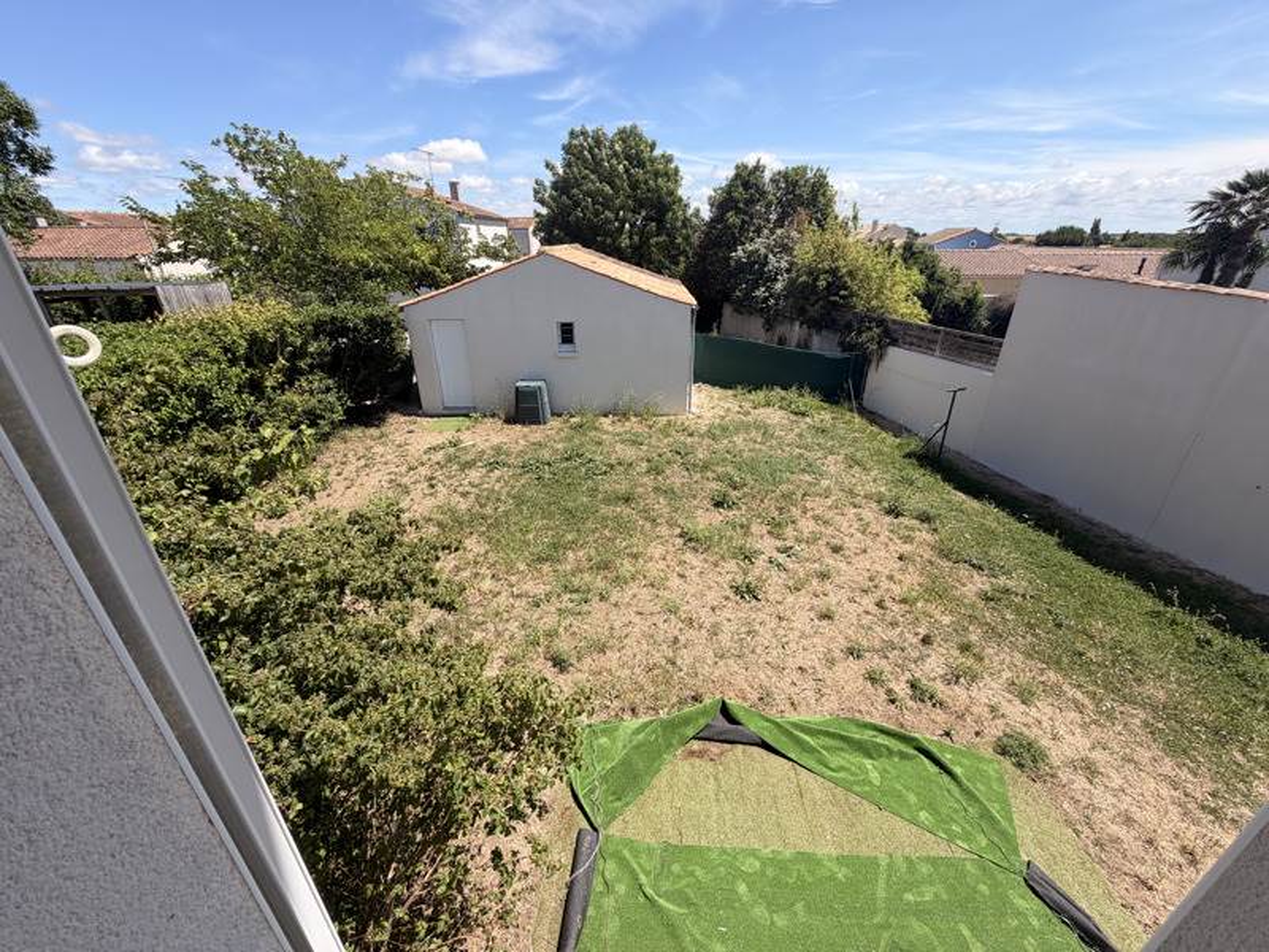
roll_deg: +0.4
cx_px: 634
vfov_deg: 85.7
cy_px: 476
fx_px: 513
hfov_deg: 102.1
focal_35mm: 14
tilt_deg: -25.6
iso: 25
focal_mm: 2.22
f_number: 2.2
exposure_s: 1/770
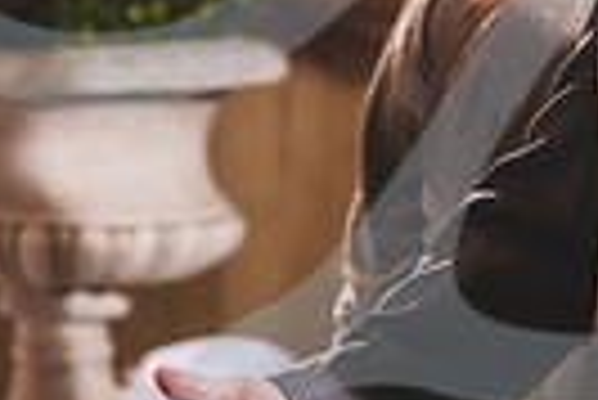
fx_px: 6169
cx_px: 504
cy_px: -151
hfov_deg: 5.5
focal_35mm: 371
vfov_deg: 3.7
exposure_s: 1/200
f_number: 2.8
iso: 1000
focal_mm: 85
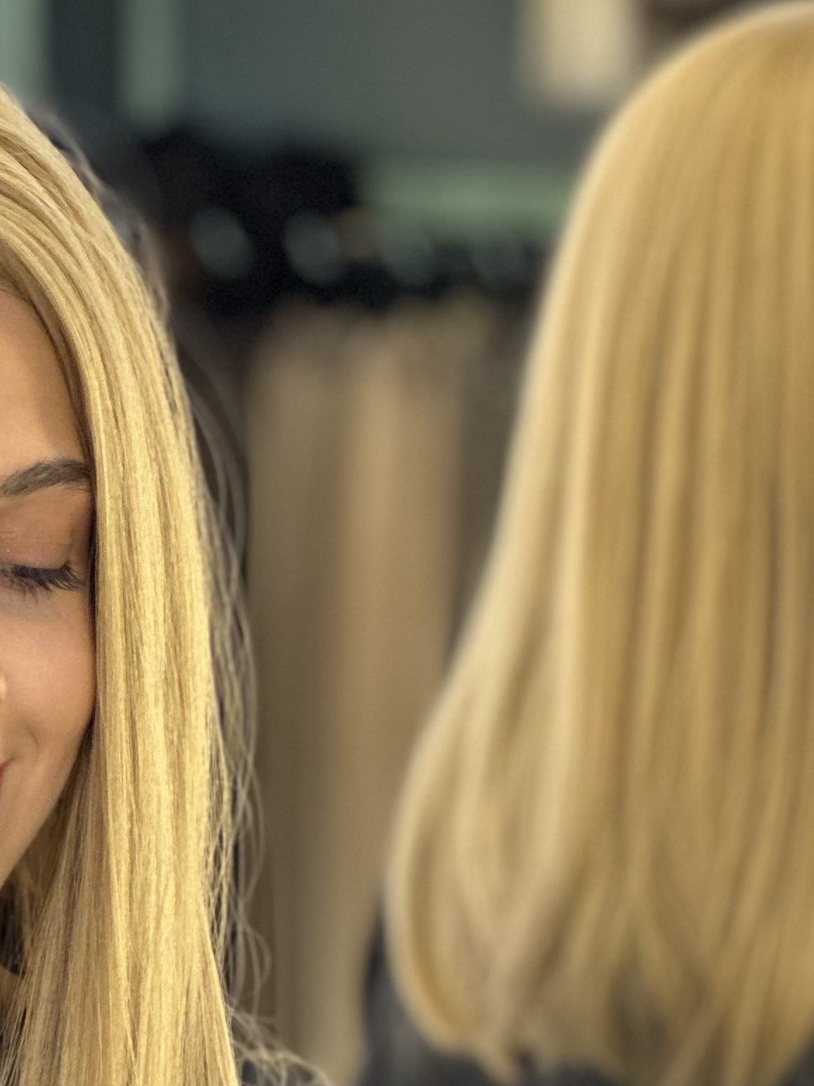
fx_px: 6305
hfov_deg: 7.3
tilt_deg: -9.1
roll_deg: -0.5
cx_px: -68
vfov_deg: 9.8
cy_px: 1163
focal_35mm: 201
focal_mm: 9
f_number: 2.8
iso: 125
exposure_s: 1/33
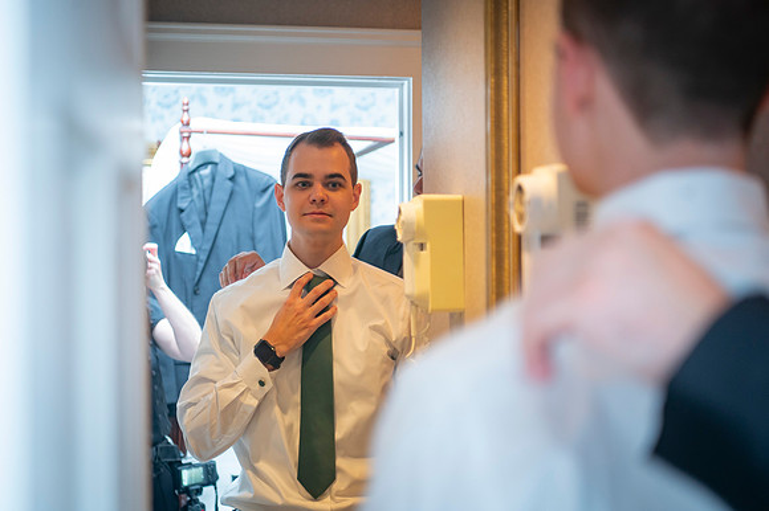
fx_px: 1268
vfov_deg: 22.8
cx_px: 384
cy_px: 256
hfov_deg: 33.7
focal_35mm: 59
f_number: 2.8
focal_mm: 58
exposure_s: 1/100
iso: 800
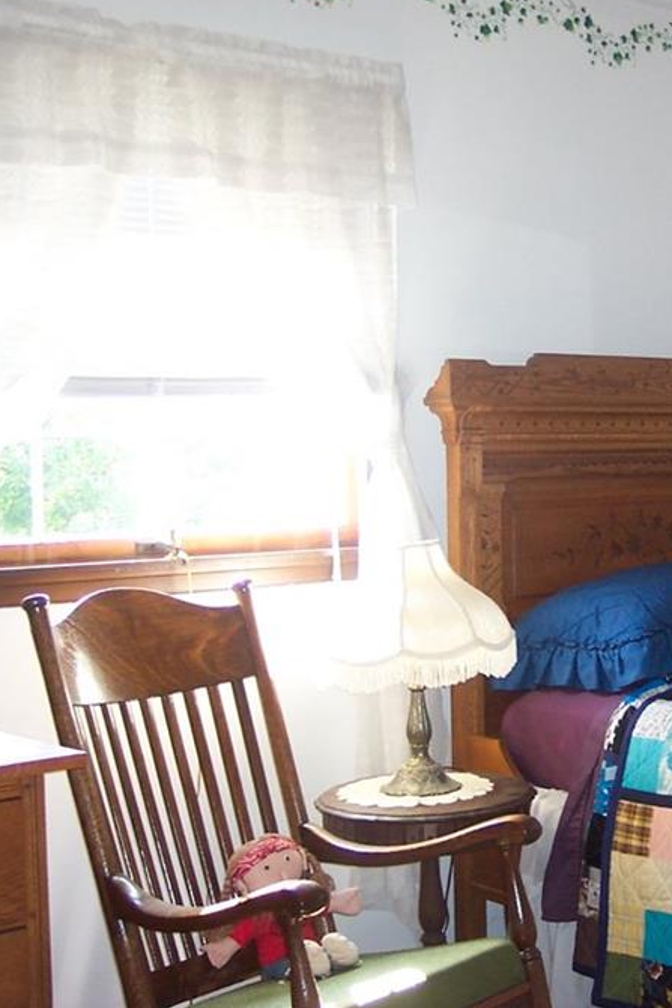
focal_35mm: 58
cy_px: 499
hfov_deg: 22.6
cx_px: 642
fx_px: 1625
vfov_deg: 34.5
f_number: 2.8
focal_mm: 8
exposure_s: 1/30
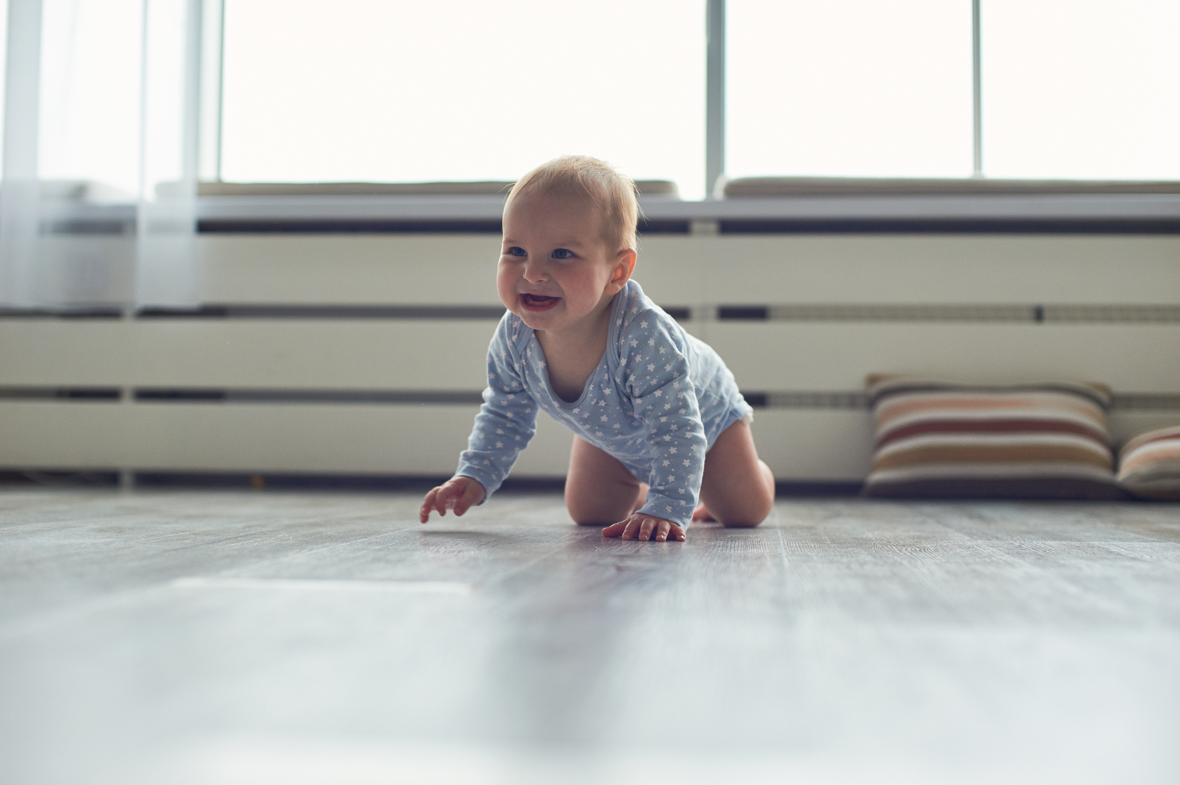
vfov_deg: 27.0
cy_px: 392
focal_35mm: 50
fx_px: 1638
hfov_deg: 39.6
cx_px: 590
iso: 500
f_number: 2.8
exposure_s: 1/320
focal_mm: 50
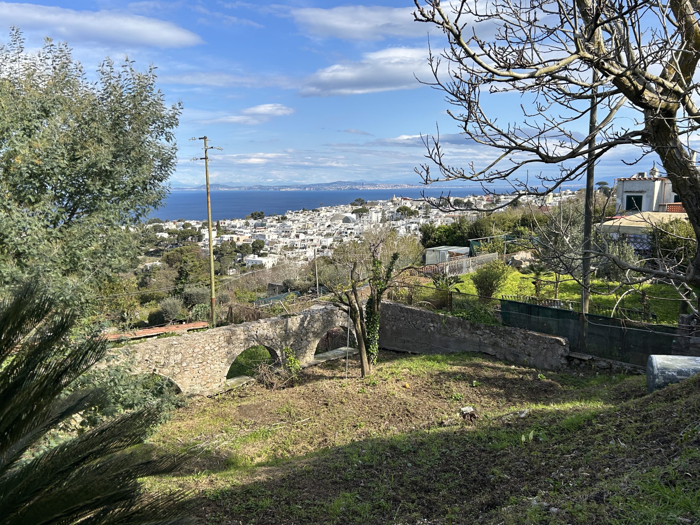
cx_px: 350
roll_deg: -1.9
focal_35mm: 26
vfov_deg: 53.1
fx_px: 526
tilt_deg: -8.6
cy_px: 262
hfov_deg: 67.3
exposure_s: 1/3356
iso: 50
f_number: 1.5
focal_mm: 5.7
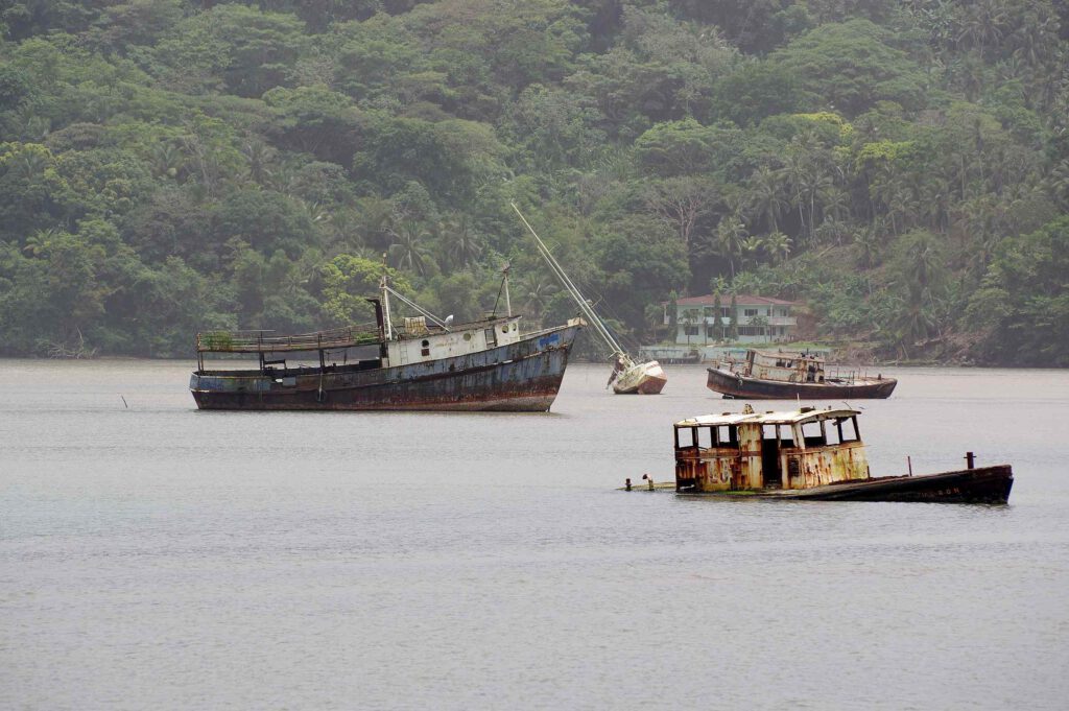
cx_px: 534
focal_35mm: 202
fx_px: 5993
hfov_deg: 10.2
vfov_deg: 6.8
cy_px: 356
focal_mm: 135
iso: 100
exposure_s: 1/640
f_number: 5.6
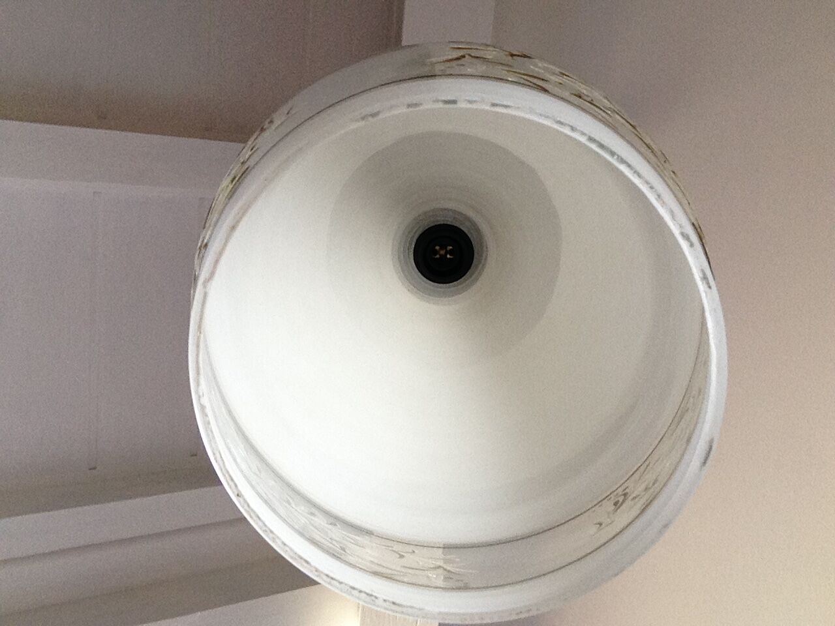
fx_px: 844
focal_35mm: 35
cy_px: 313
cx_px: 418
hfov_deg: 52.6
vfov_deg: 40.7
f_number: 2.4
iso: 80
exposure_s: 1/30
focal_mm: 2.18
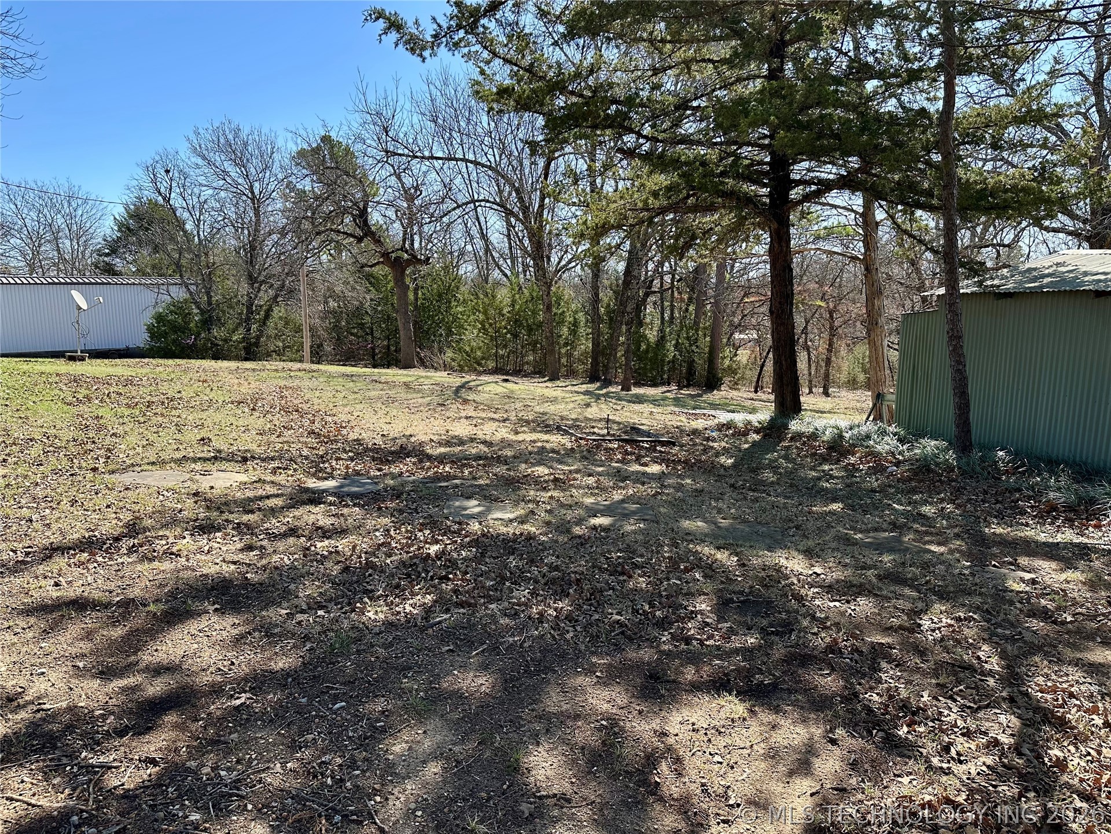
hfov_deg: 71.6
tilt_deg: -8.4
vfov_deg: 56.8
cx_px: 556
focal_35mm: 24
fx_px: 770
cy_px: 417
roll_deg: +1.0
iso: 80
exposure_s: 1/1393
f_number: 1.78
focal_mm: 6.86
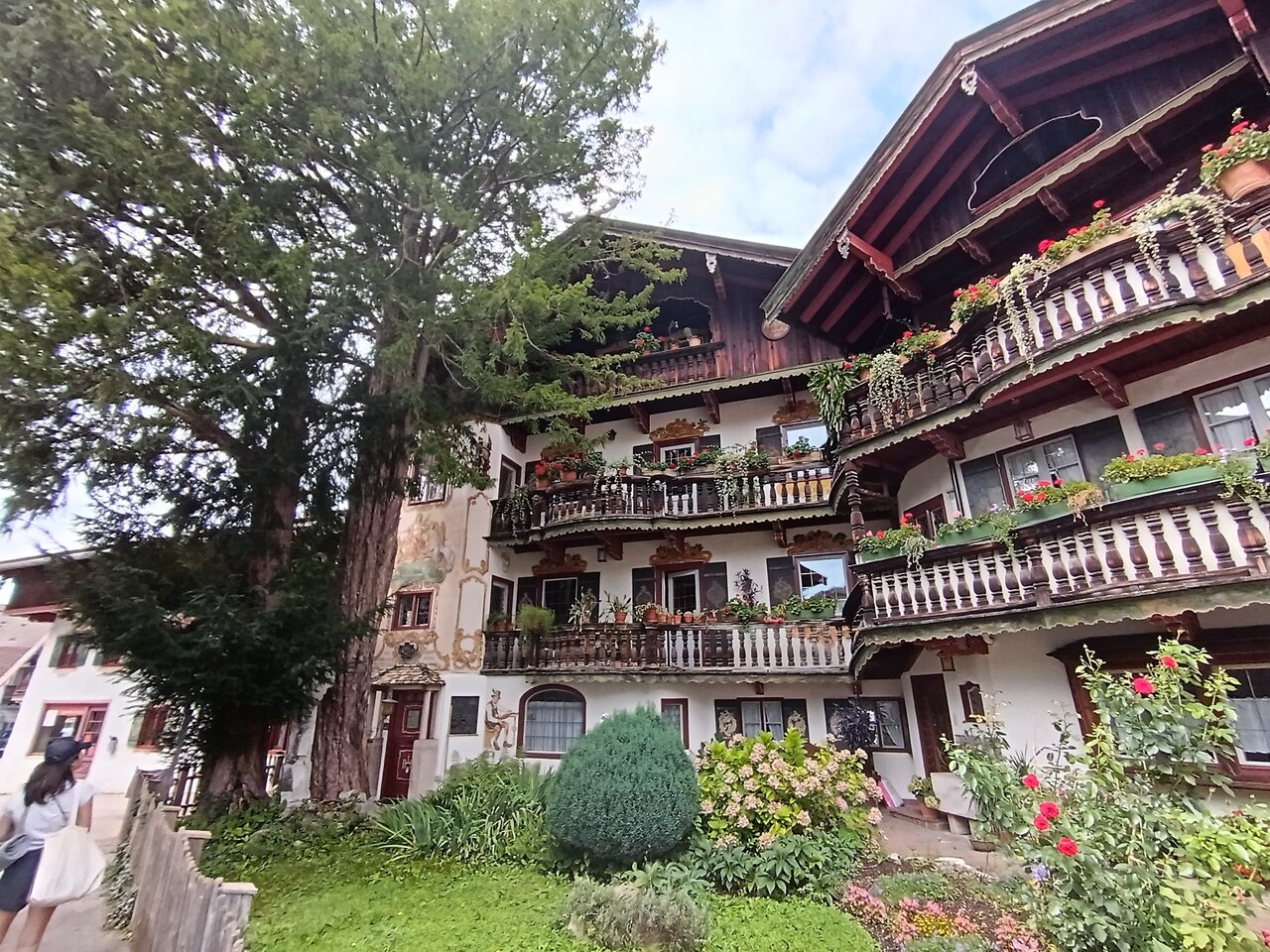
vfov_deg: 74.7
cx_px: 635
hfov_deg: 91.0
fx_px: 624
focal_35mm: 17
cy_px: 476
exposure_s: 1/151
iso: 100
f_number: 2.2
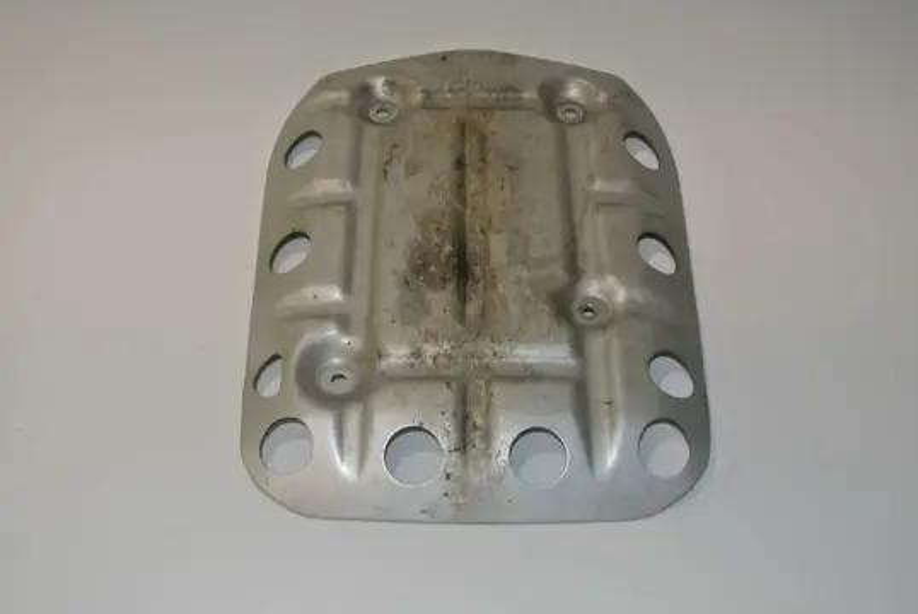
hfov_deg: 43.6
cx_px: 459
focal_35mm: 45
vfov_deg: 29.9
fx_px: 1149
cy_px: 307
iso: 200
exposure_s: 1/60
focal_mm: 16.9
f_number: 4.5
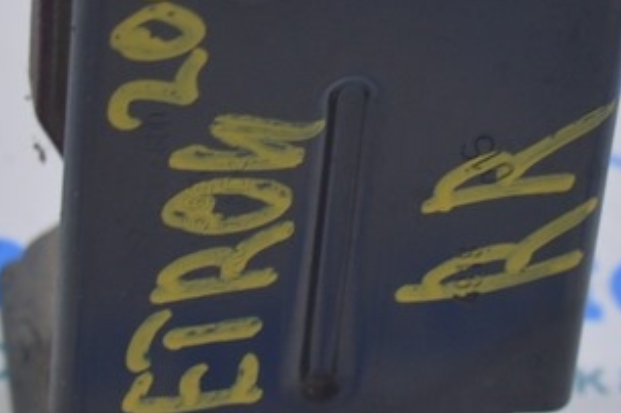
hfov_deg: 7.8
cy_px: 130
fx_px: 4532
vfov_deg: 5.2
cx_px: 280
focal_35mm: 263
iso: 400
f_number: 5.6
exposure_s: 1/30
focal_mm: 52
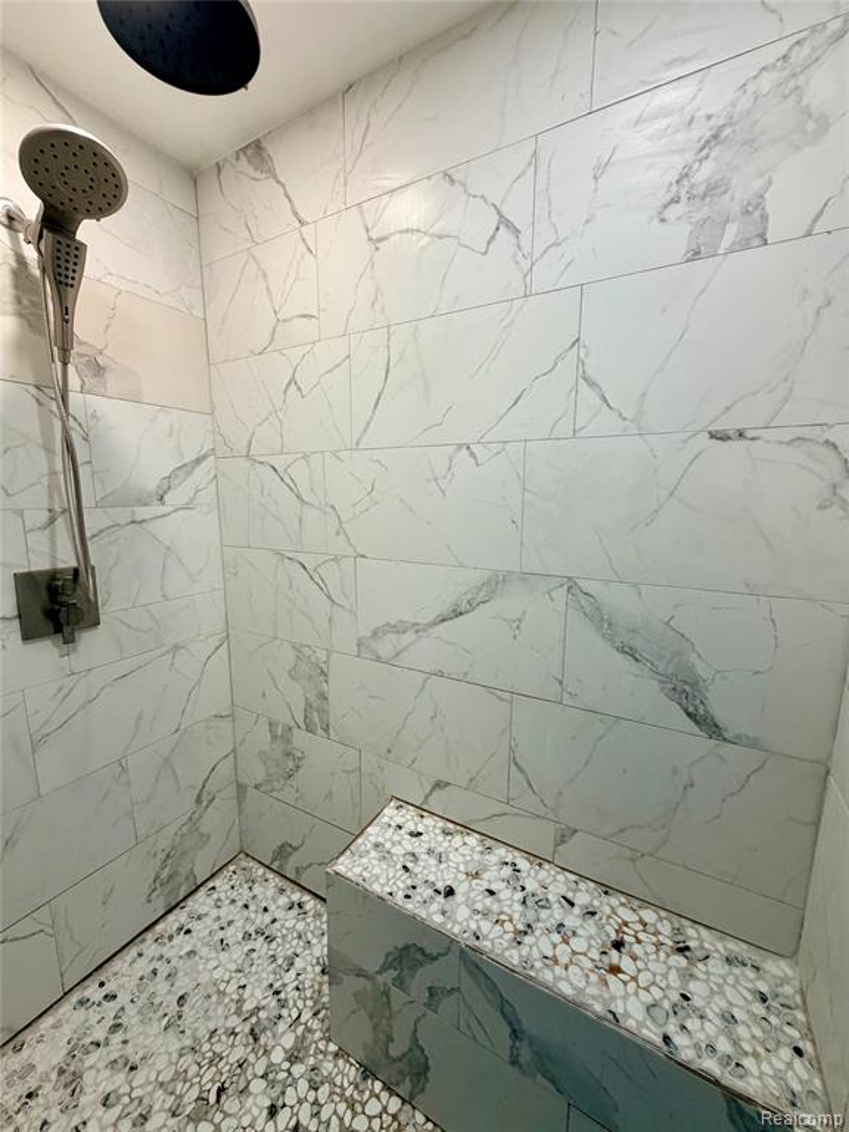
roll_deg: -0.5
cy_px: 566
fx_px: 458
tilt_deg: -8.2
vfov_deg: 102.1
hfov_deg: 85.7
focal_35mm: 14
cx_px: 424
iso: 160
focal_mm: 2.22
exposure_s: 1/111
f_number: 2.2
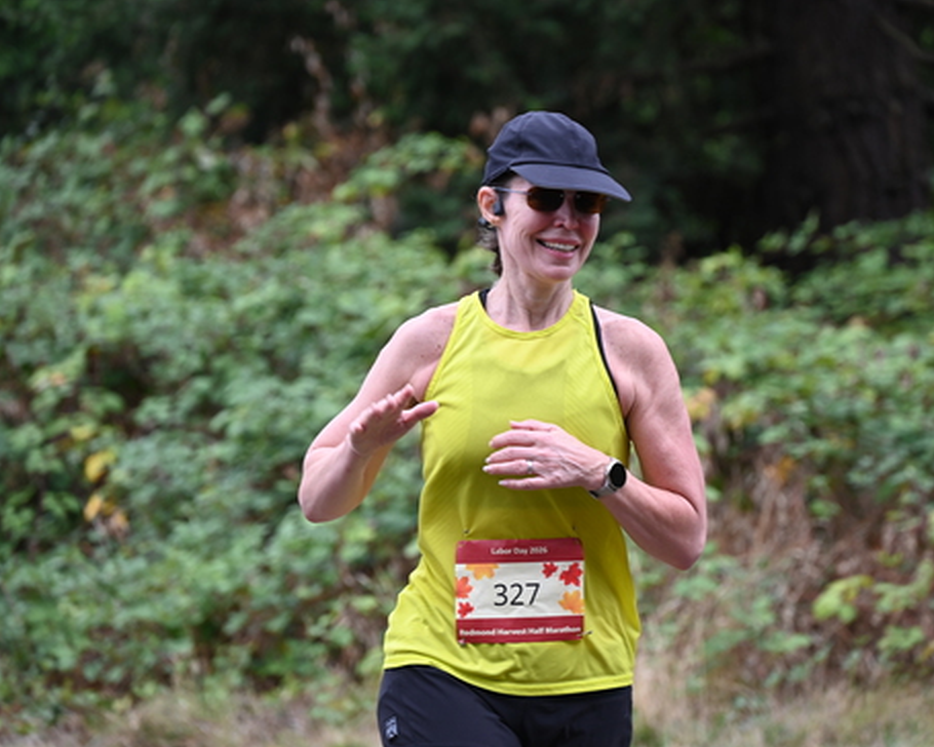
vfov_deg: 6.8
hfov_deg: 8.5
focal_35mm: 227
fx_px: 6275
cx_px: 526
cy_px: 375
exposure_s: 1/250
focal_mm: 200
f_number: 6.3
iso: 400
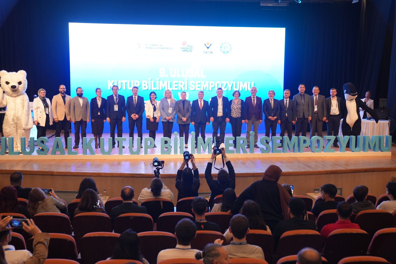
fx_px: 451
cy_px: 132
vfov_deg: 32.6
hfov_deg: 47.4
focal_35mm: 41
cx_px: 198
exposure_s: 1/160
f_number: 3.2
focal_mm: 41
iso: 1250
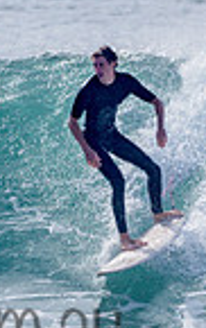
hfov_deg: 0.5
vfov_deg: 0.8
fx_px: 22372
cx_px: 30
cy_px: 202
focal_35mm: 2498
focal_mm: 500
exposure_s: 1/2000
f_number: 5.6
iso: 80
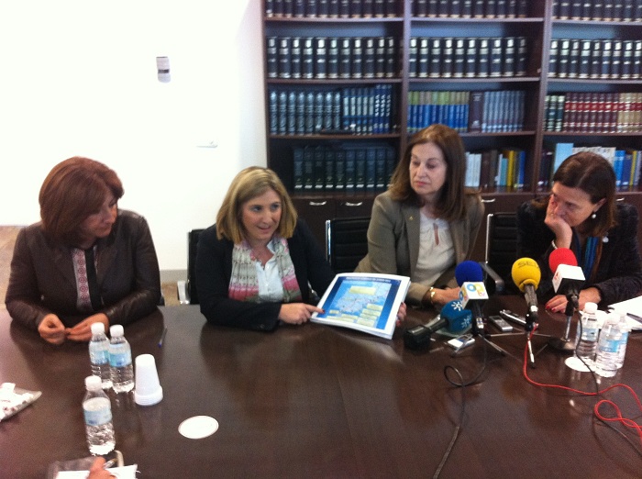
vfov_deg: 40.6
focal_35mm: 35
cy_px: 240
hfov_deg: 52.7
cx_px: 321
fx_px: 648
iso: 250
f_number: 2.8
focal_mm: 3.85
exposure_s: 1/15
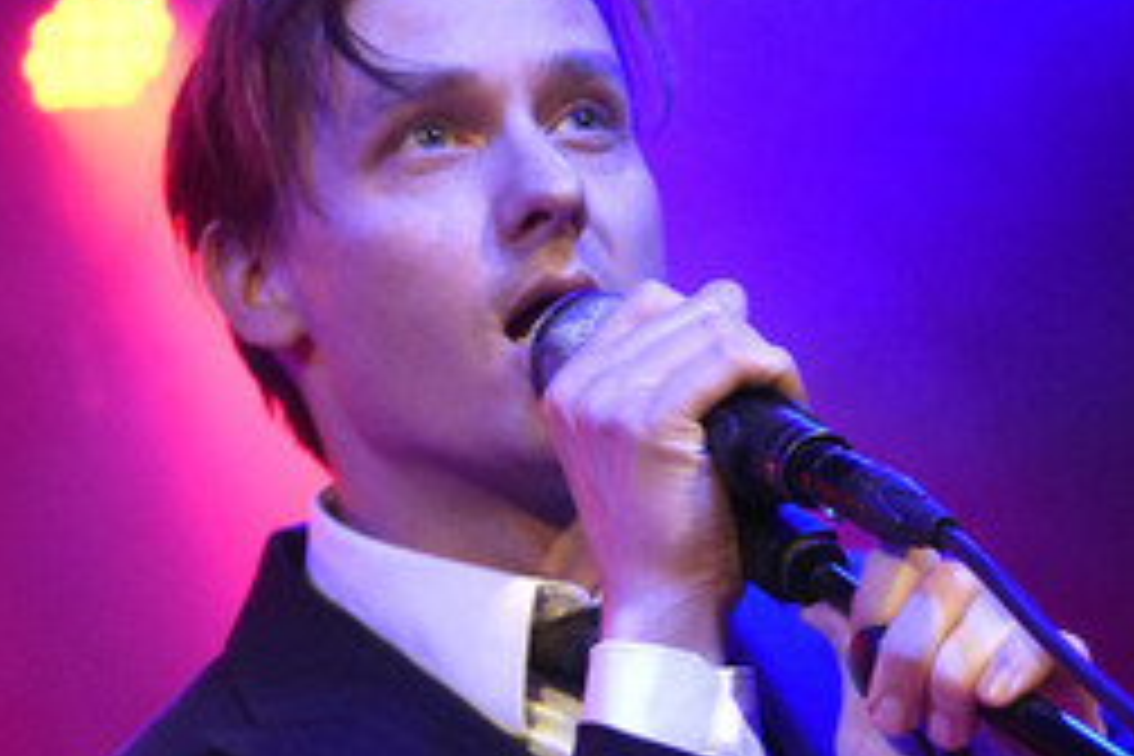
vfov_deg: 13.4
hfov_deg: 19.8
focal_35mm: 102
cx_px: 214
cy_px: 392
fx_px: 3213
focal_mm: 38
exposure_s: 1/60
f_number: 3.2
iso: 4000
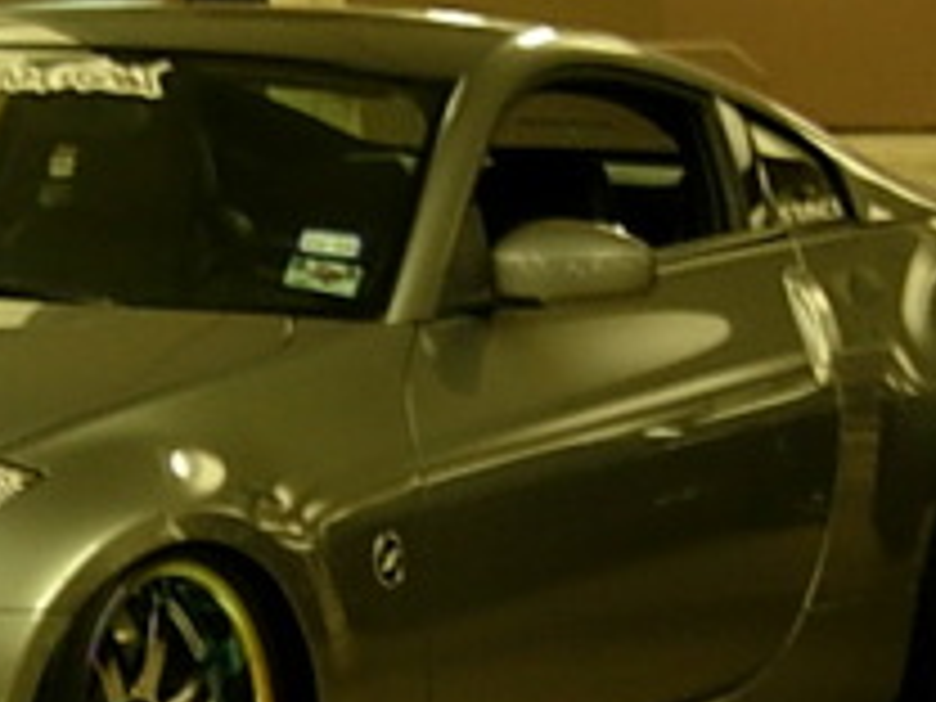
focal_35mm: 235
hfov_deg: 8.4
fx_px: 6354
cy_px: 518
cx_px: 252
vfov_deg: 6.3
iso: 64
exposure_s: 1/5.4
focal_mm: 12.7
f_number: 3.5
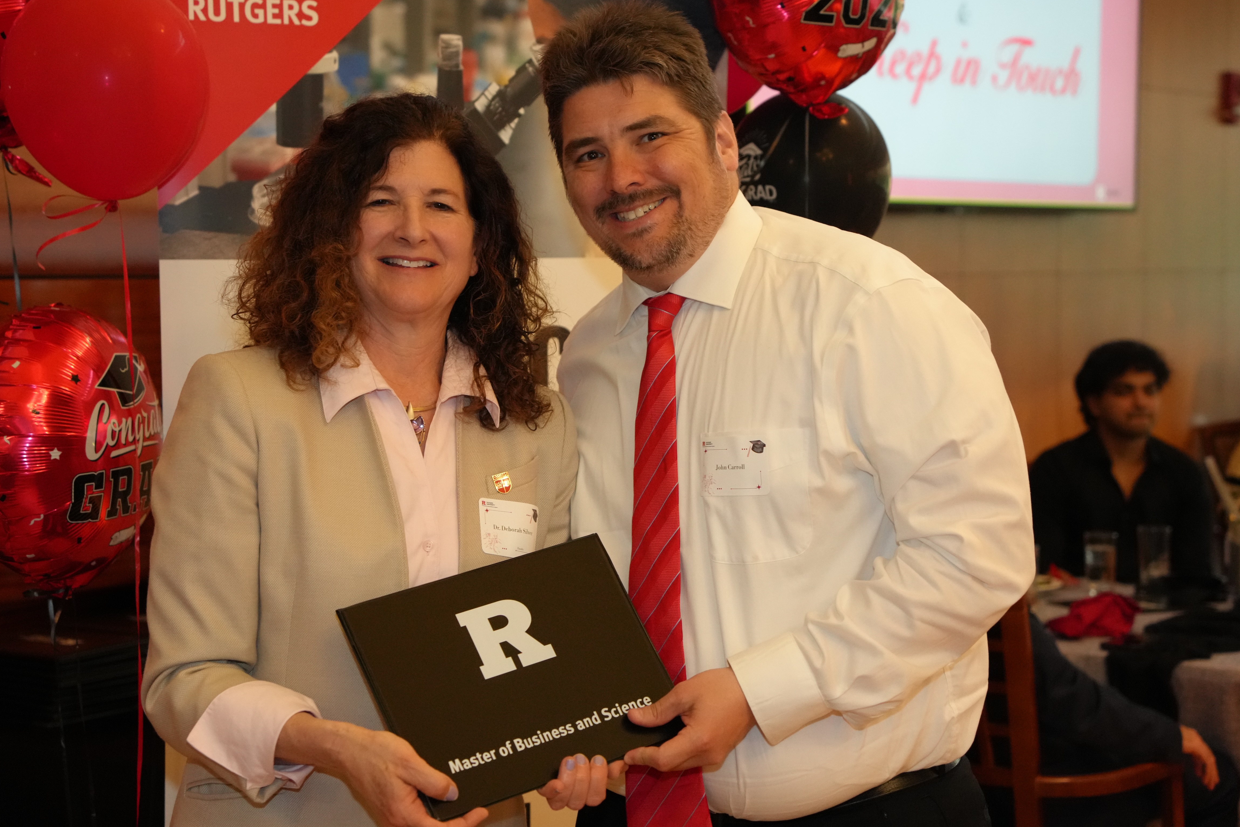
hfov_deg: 31.4
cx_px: 577
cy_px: 392
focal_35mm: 64
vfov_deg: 21.2
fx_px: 2204
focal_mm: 57
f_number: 4
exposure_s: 1/160
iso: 4000
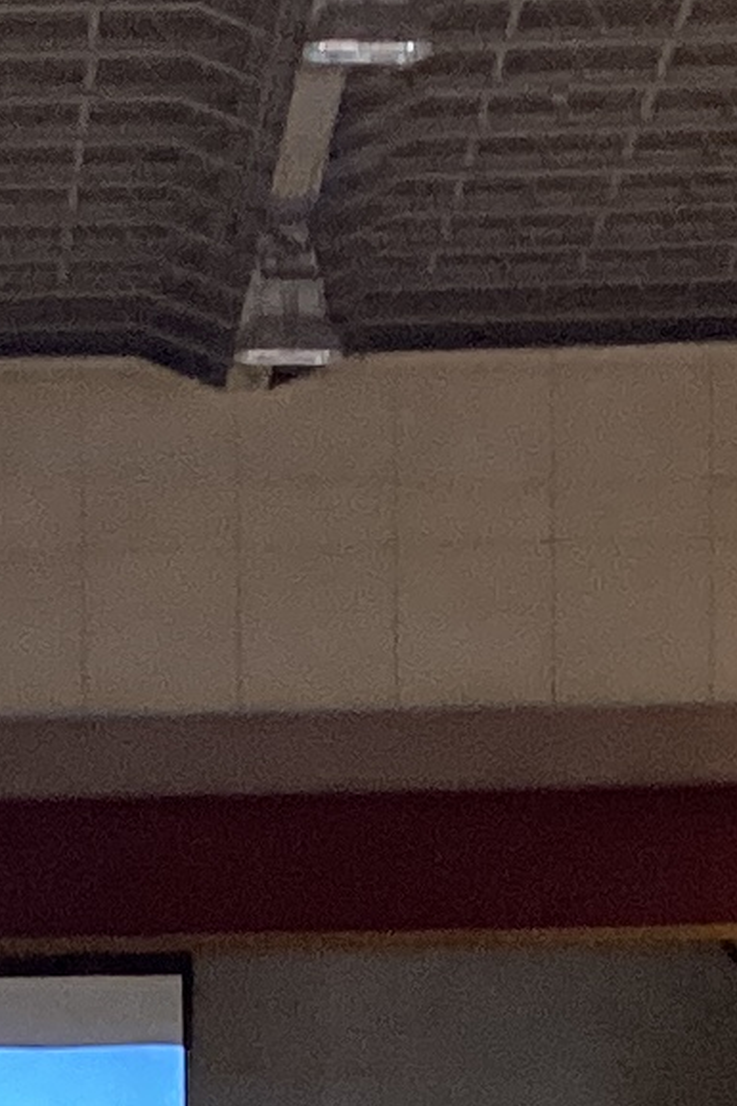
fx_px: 5592
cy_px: 1879
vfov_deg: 10.7
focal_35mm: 182
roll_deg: +1.6
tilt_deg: -3.5
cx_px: -149
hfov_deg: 7.5
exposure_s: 1/60
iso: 320
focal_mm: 3.3
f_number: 2.4
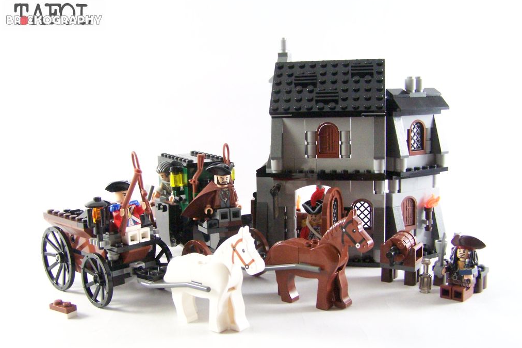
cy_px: 191
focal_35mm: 40
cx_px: 261
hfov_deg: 48.5
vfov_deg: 33.4
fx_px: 580
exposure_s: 1/60
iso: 400
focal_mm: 6.3
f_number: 3.6
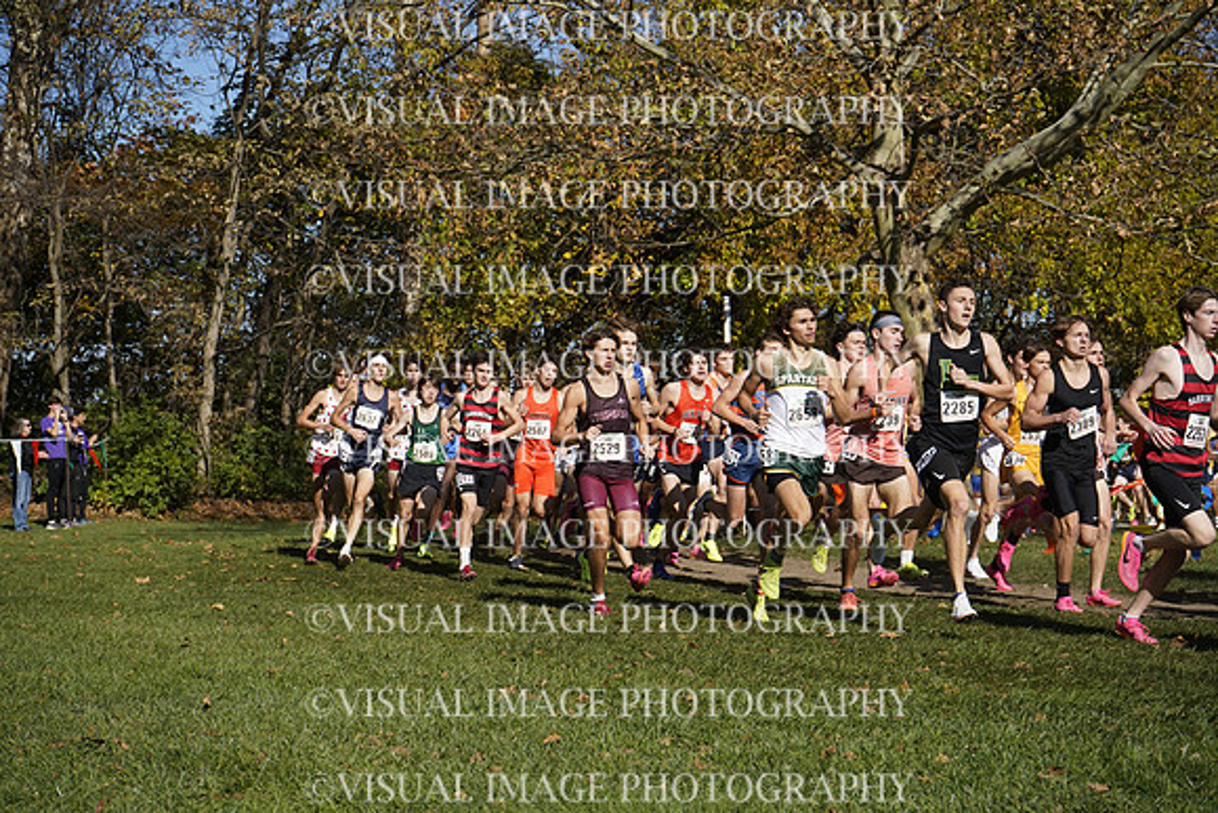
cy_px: 406
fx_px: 2369
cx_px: 609
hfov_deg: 28.8
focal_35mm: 70
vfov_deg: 19.5
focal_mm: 70
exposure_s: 1/2500
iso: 800
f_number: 8
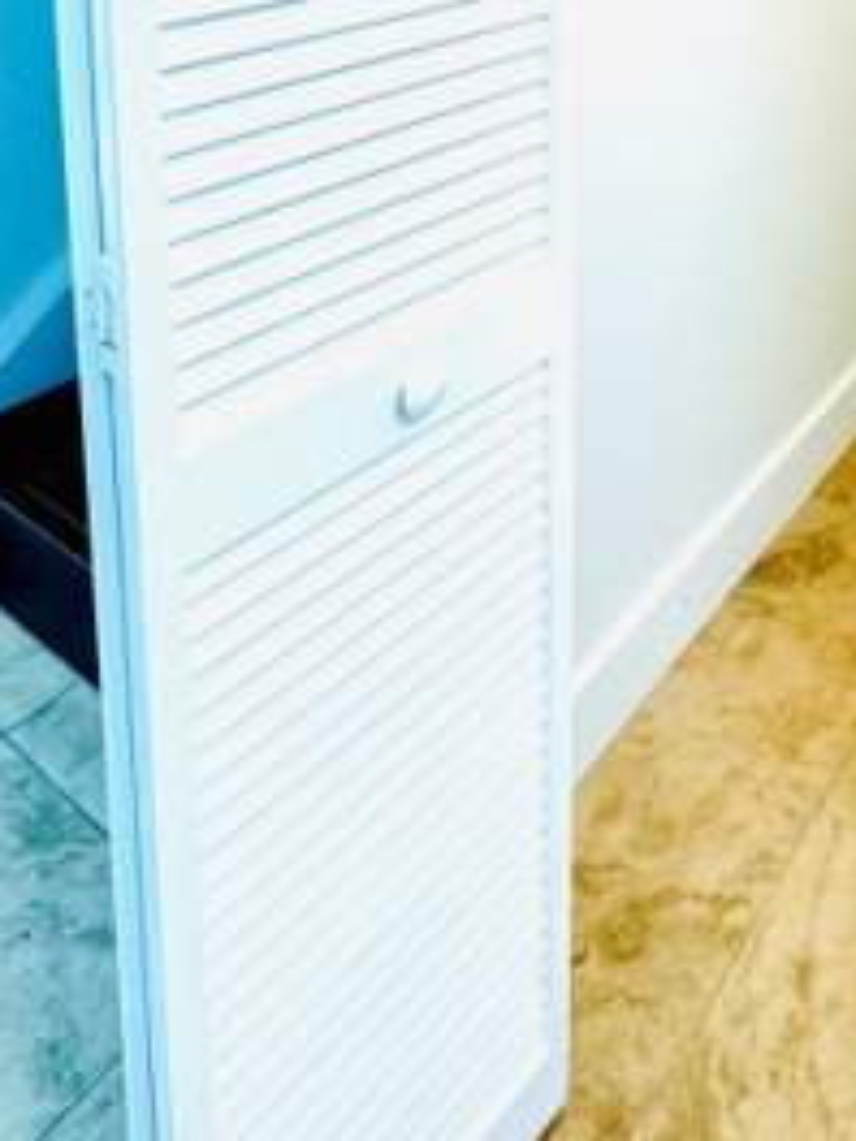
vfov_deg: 41.7
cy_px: -138
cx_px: 791
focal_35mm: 34
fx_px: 1121
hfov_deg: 38.5
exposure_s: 1/120
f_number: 2.2
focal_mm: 2.22
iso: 125
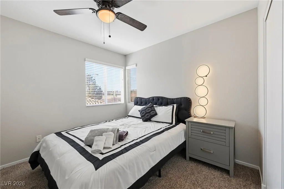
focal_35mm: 14
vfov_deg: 81.2
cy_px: 94
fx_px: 110
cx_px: 142
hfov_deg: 104.2
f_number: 9
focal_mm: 14
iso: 500
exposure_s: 1/640
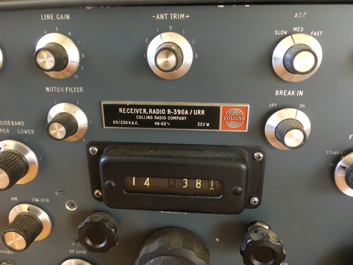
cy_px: 132
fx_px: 296
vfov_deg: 48.2
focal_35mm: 29
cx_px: 176
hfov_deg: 61.7
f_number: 2.2
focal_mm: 4.15
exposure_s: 1/20
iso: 200
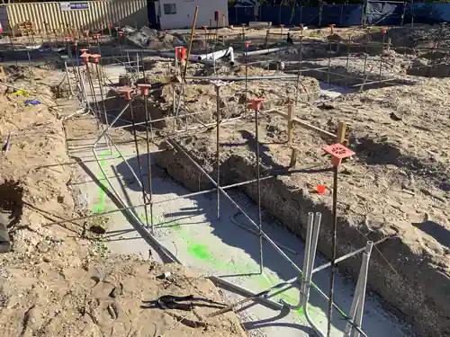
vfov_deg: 48.2
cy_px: 168
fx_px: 377
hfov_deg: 61.7
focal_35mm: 29
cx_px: 225
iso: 16
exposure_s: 1/1675
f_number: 1.8
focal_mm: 3
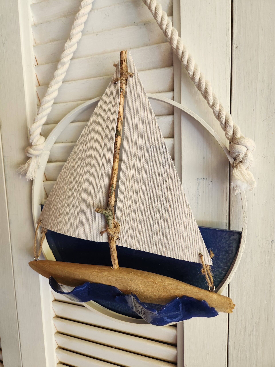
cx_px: 138
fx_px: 244
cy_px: 184
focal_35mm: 23
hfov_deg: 58.9
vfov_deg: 73.9
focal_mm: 5.4
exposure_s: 1/180
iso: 100
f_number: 1.8
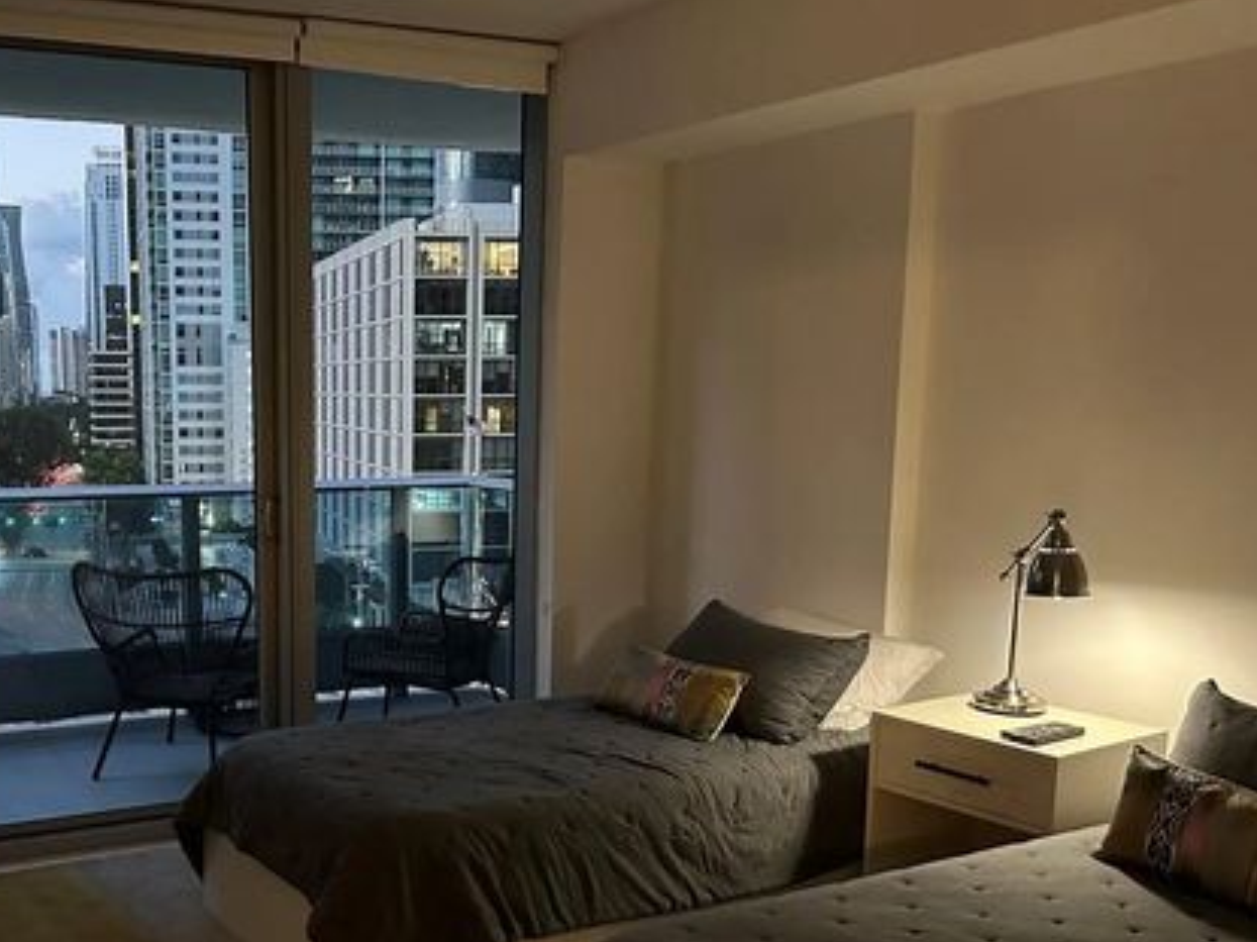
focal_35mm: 37
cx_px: 348
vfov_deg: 38.4
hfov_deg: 48.6
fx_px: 1343
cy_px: 582
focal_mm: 6.86
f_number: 1.78
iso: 1000
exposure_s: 1/30
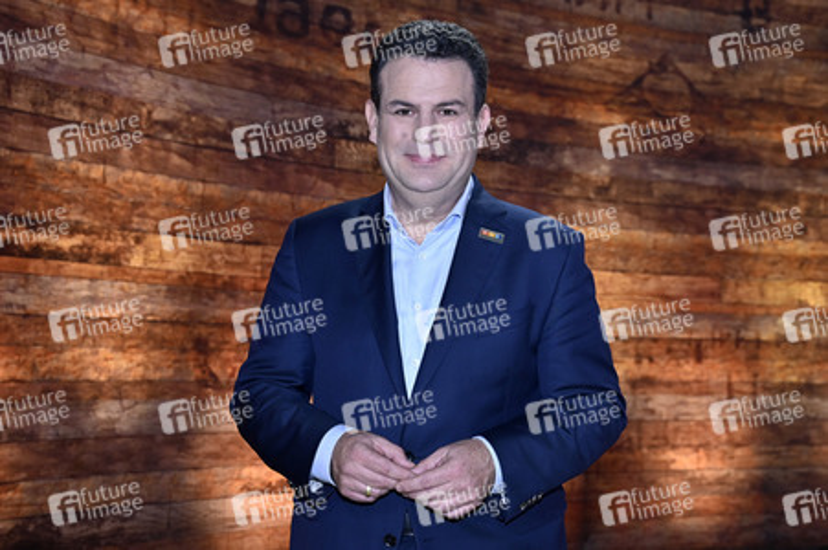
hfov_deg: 46.4
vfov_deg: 31.8
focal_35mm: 42
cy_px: 275
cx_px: 414
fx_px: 965
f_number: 4
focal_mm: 42
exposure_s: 1/200
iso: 800
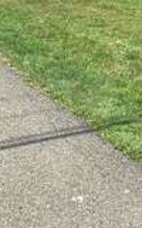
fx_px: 489
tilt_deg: -14.8
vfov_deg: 25.5
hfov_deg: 16.5
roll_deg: -1.8
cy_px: 33
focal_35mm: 79
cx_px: 51
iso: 25
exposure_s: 1/1181
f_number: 2.4
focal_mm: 3.3
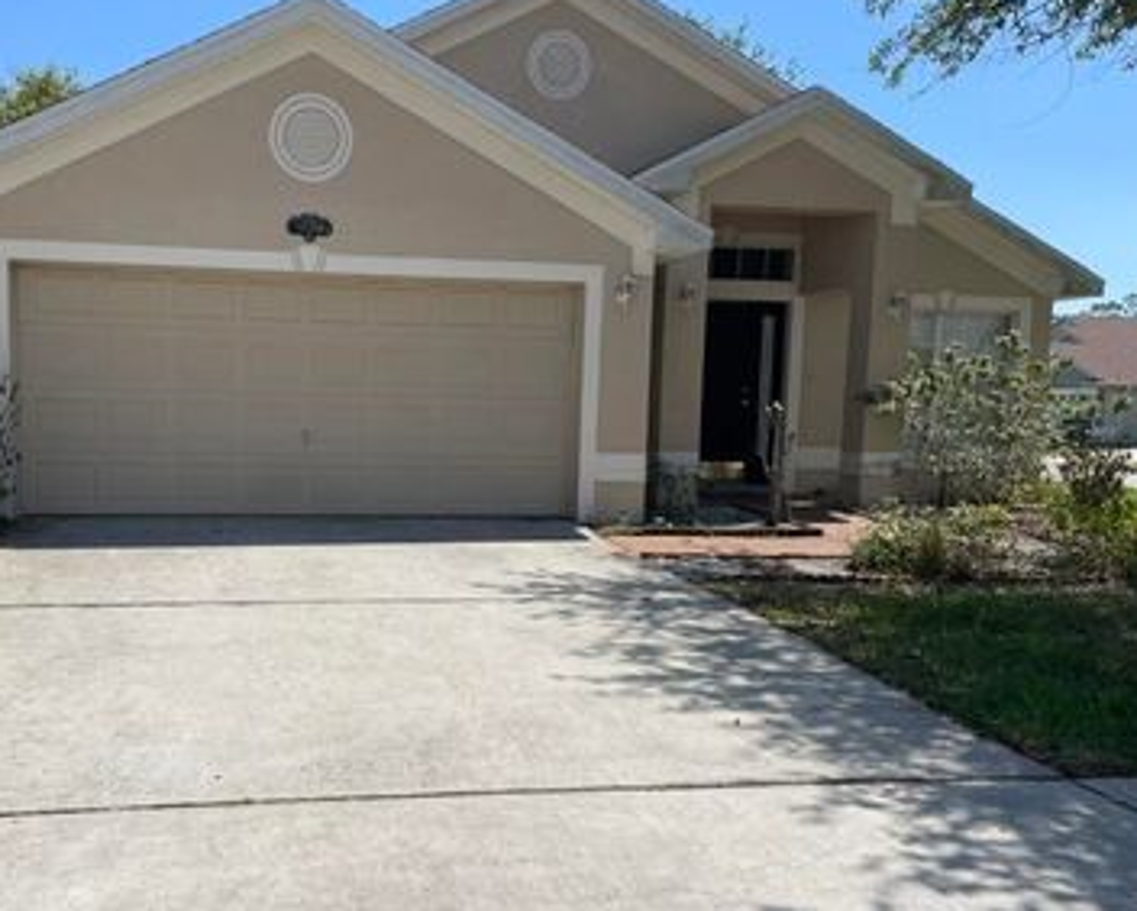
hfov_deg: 49.4
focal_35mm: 36
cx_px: 384
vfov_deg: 41.0
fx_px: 1212
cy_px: 541
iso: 32
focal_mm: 4.2
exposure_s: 1/5291
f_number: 1.6
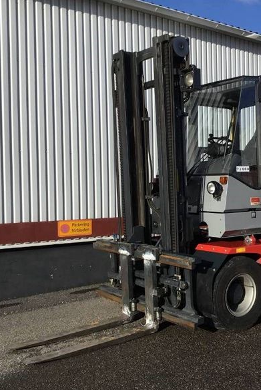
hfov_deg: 29.6
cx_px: 220
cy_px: 199
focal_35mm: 44
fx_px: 478
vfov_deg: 44.5
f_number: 2.4
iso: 25
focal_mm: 3.3
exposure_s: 1/1894
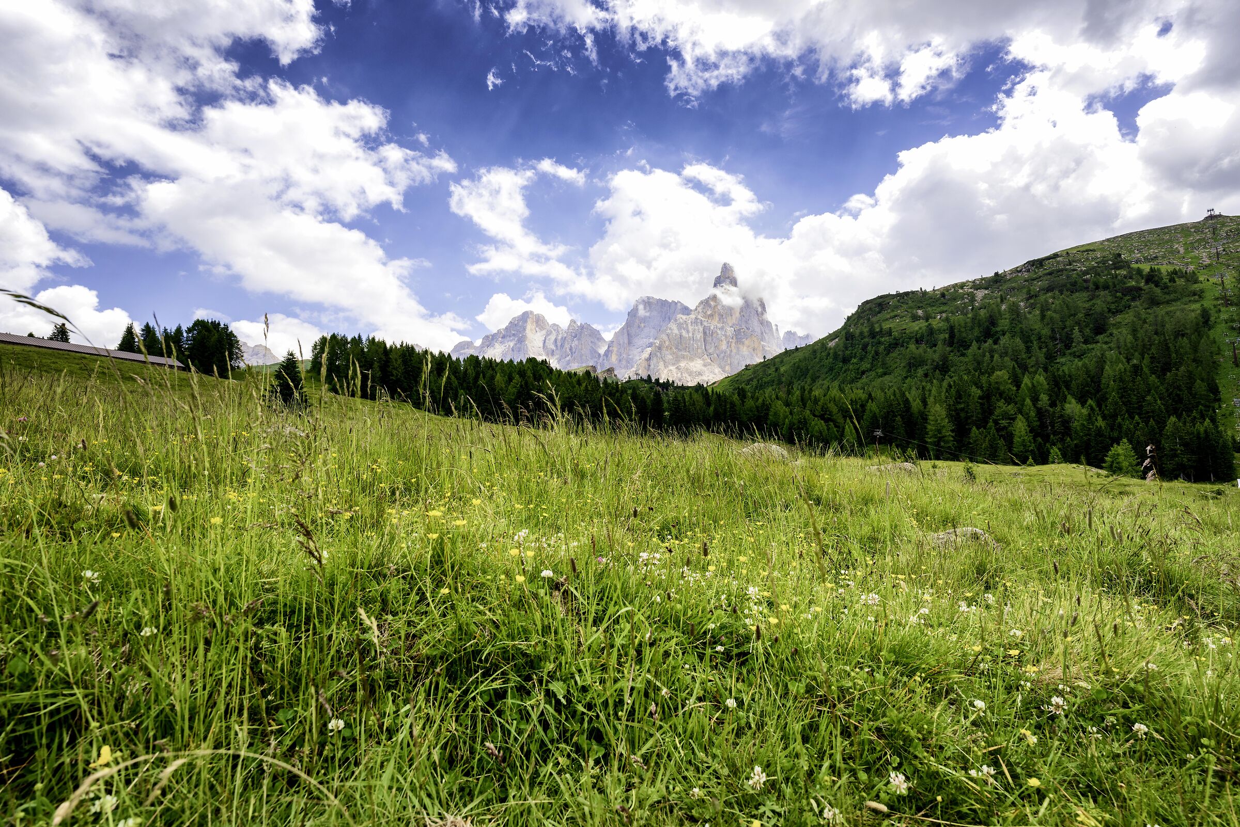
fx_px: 586
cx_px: 620
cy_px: 414
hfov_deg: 93.3
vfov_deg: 70.5
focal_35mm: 17
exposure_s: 1/125
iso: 100
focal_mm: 17
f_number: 10
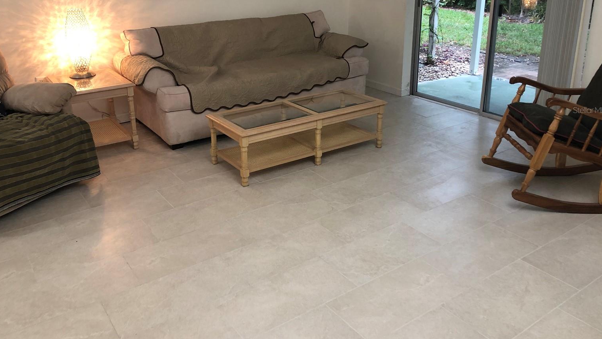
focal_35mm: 32
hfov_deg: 61.0
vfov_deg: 36.3
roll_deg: +0.3
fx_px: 511
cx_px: 294
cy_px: 110
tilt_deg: -16.7
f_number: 1.8
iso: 40
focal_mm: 3.99
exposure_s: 1/15
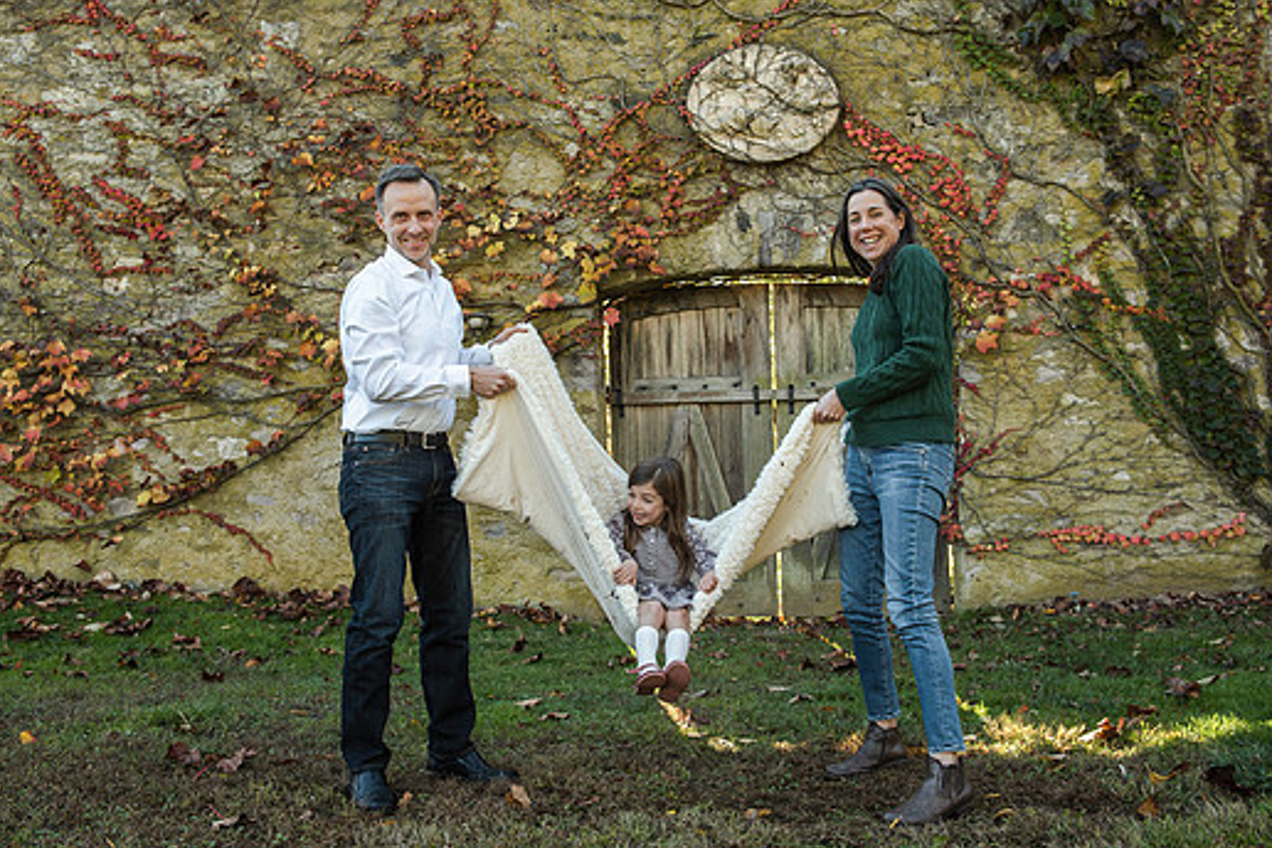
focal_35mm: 36
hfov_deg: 53.1
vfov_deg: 36.9
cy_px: 396
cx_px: 648
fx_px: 1272
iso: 640
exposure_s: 1/250
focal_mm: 32
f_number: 5.6
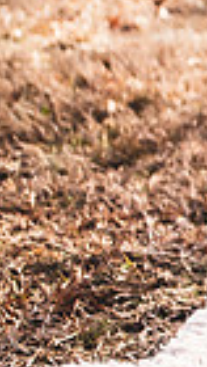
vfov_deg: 19.8
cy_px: 326
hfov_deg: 8.5
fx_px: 1032
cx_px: 710
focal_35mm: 106
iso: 100
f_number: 2.8
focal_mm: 24
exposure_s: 1/500
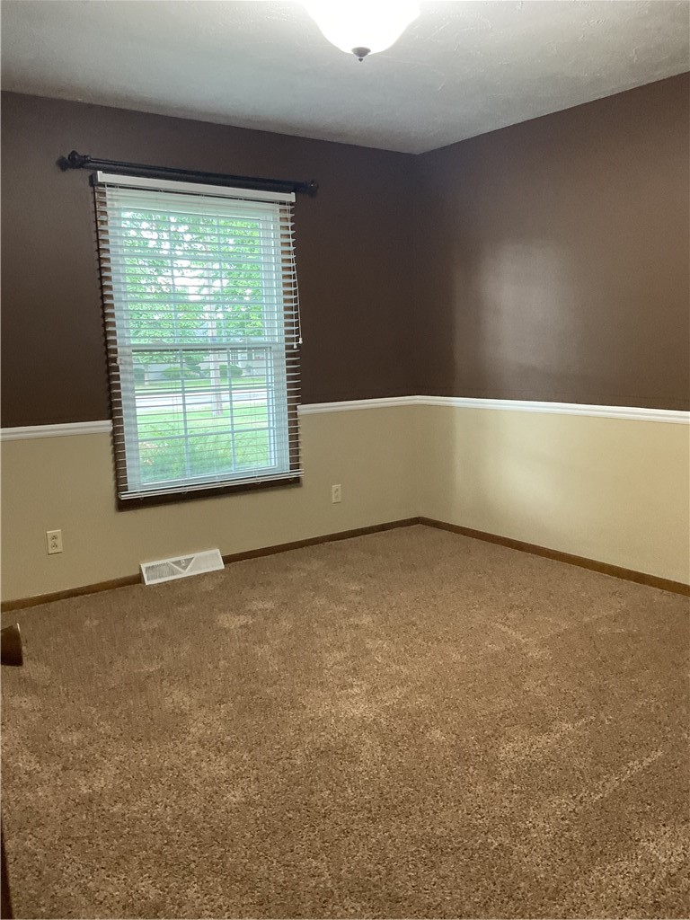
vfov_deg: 61.7
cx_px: 345
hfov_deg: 48.2
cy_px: 460
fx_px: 771
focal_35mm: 29
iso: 250
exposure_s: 1/60
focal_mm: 3
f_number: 1.8
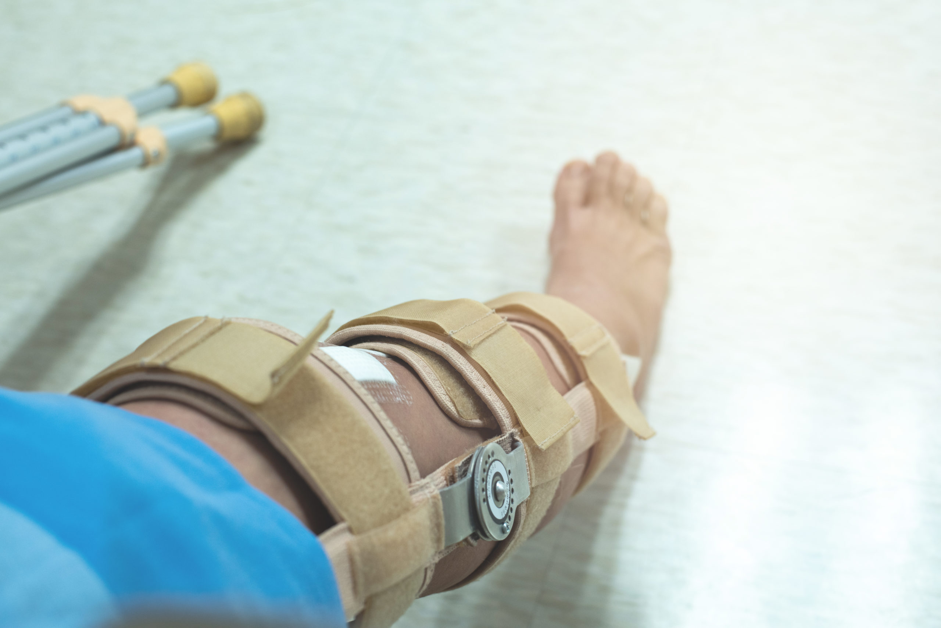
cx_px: 470
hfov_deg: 39.6
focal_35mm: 50
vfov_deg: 27.0
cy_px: 314
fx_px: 1307
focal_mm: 50
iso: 400
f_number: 5
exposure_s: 1/40
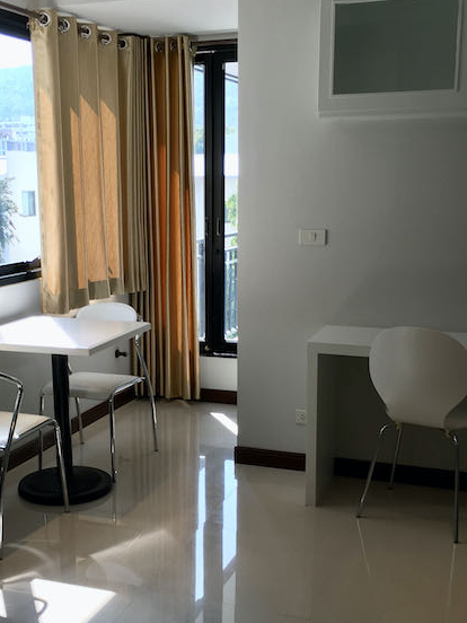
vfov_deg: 44.8
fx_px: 755
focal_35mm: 42
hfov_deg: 34.1
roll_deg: +0.9
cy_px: 314
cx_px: 165
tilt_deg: -10.5
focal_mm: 4.15
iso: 25
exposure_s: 1/100
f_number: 2.2
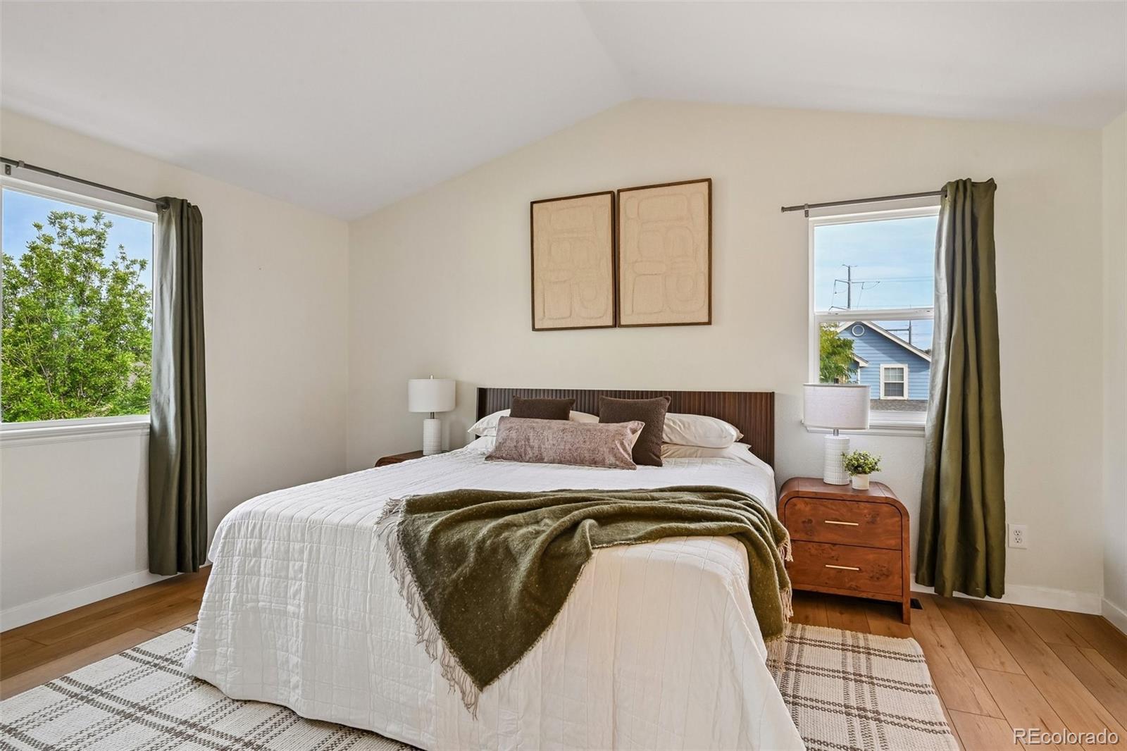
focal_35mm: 18
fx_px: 548
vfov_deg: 68.9
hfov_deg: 91.6
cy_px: 376
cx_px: 564
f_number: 10
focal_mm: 17.5
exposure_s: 1/40
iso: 400
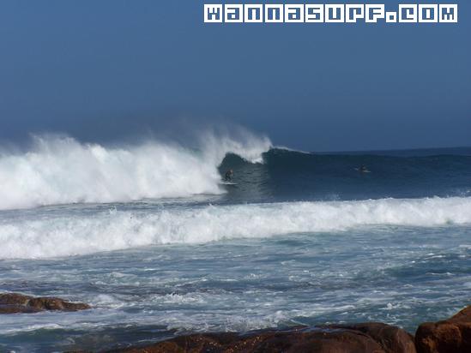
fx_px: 2300
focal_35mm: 169
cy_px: 176
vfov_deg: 8.8
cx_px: 236
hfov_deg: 11.7
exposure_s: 1/750
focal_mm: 28
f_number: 6.3
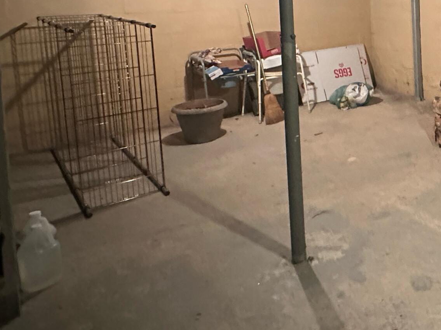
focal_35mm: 37
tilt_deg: -7.5
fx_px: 471
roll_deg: +0.2
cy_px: 36
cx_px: 483
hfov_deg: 40.6
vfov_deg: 36.4
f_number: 2.2
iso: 800
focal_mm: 2.22
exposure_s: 1/40
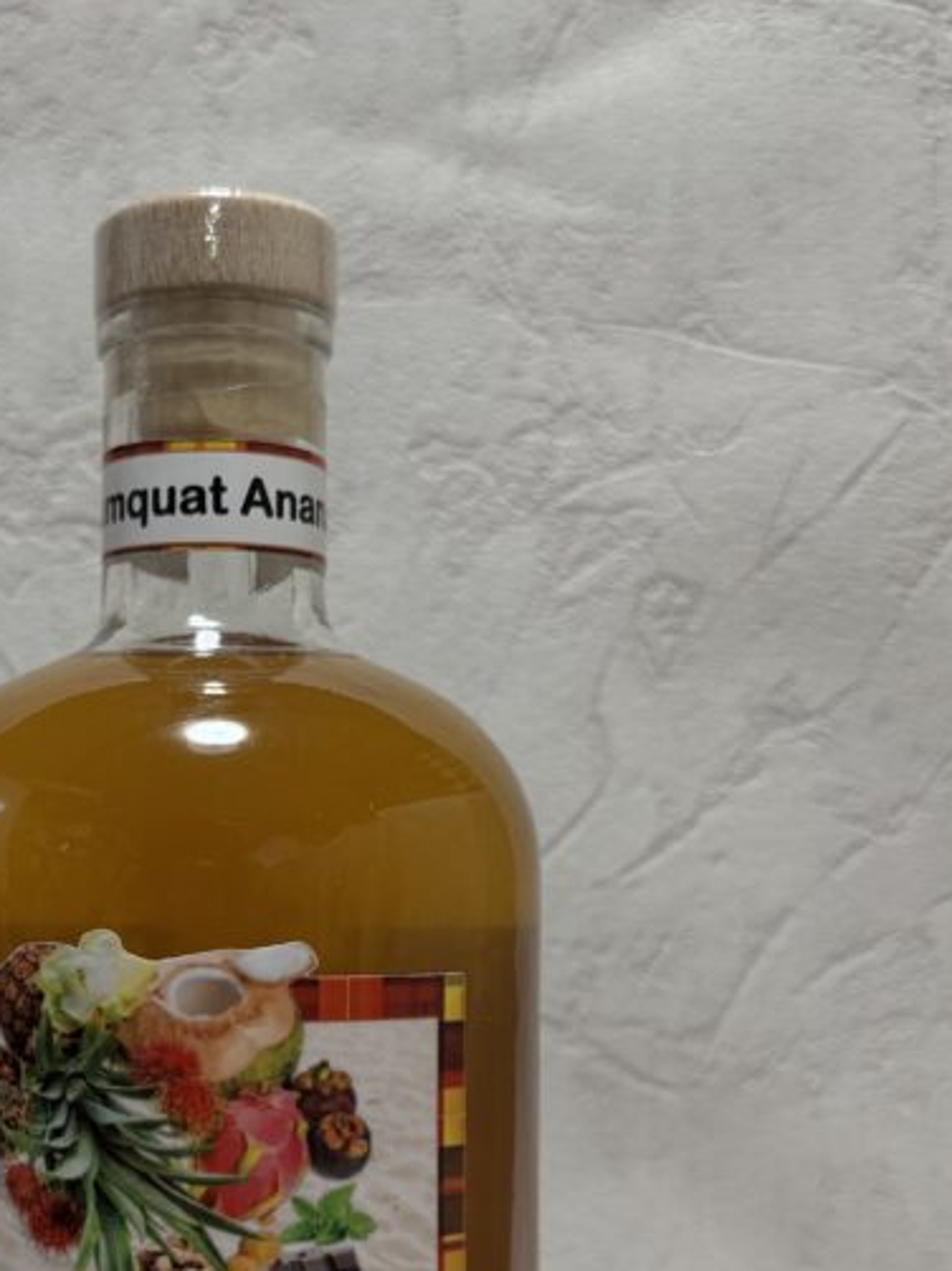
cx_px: 208
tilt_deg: -0.9
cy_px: 868
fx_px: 1798
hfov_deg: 29.1
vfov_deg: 38.4
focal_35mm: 49
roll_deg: -0.1
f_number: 1.78
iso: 160
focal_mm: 6.76
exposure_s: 1/100
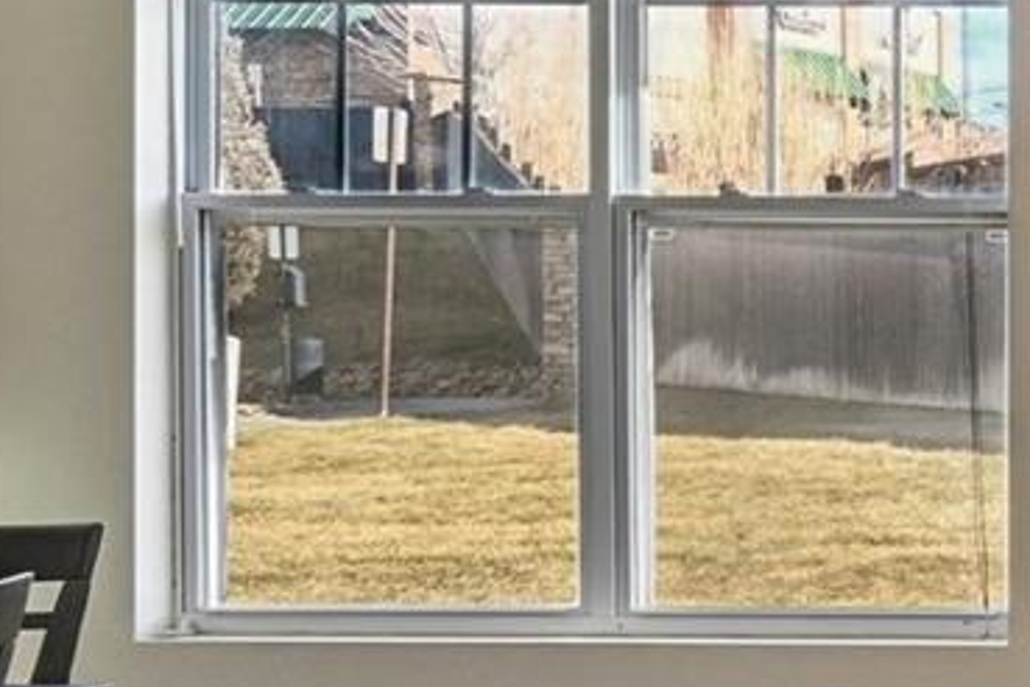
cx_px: 2057
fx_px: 1922
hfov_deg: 18.8
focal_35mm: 67
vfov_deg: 20.3
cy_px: 335
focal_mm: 15.5
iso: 400
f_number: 10
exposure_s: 1/40
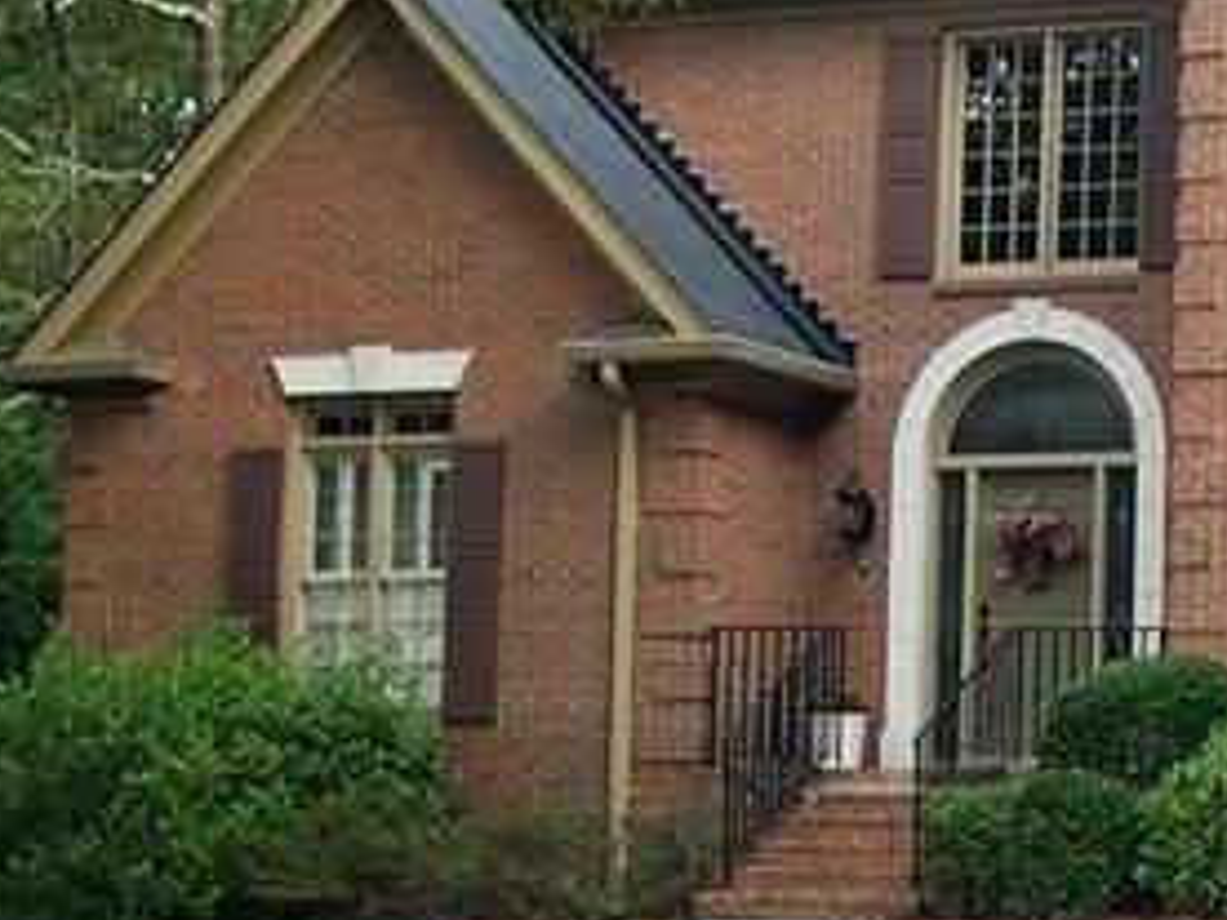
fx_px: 3899
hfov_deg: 17.2
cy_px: 756
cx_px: 1423
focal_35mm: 110
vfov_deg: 13.4
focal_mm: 8
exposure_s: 1/67.1
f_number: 2.8
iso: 100
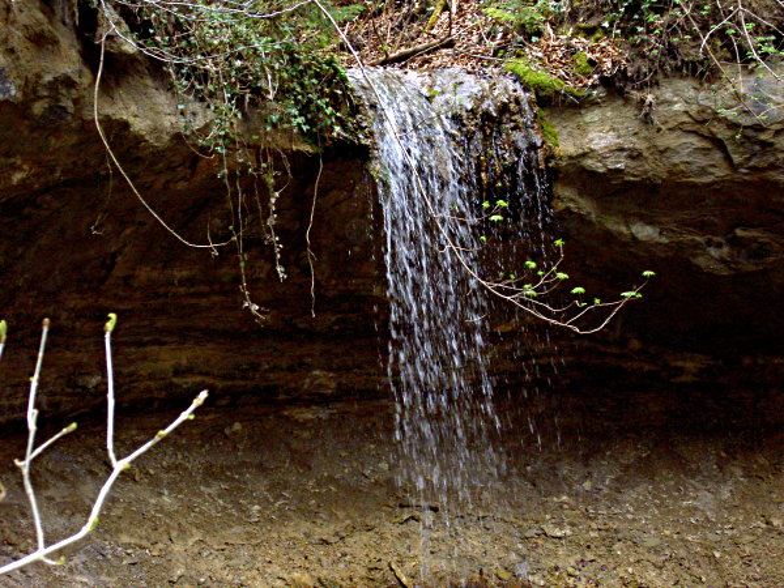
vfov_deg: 16.6
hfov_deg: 22.0
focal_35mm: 89
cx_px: 392
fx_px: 2016
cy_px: 294
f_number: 4.6
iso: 200
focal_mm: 14.7
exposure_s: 1/80
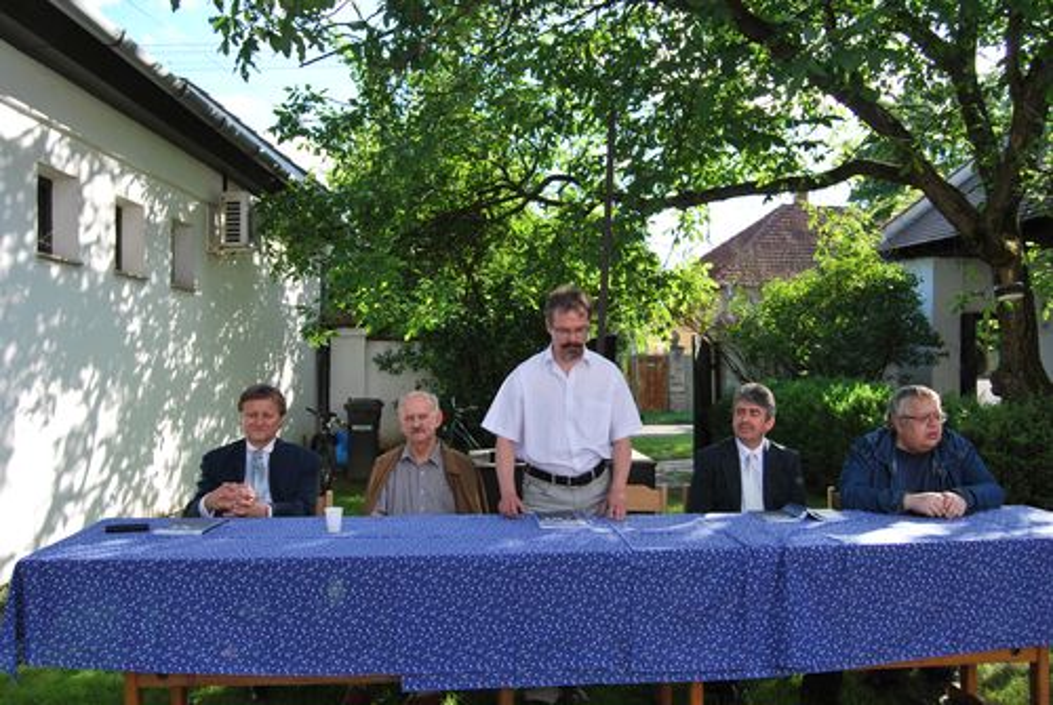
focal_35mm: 33
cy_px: 352
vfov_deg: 40.1
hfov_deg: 57.2
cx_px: 526
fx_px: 967
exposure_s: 1/160
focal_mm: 22
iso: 100
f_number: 6.3
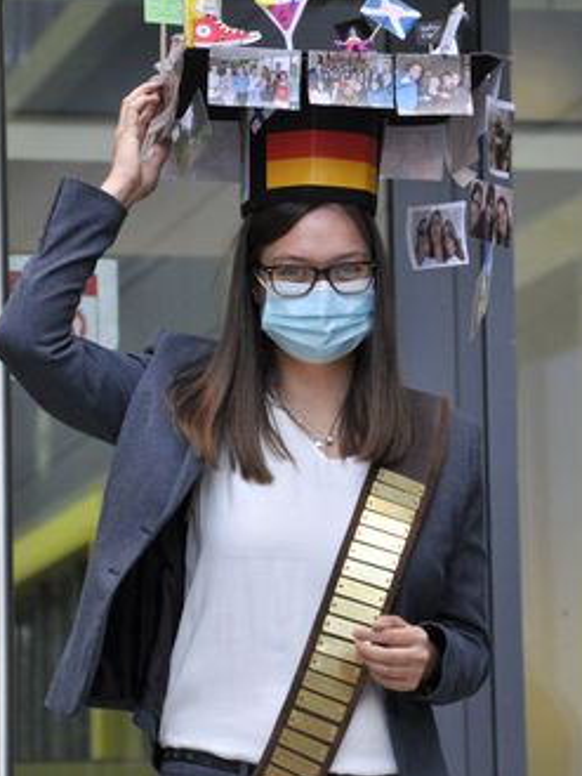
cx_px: 323
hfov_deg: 6.5
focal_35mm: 230
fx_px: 5147
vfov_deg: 8.6
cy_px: 413
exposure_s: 1/250
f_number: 5.6
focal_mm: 105
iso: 1000
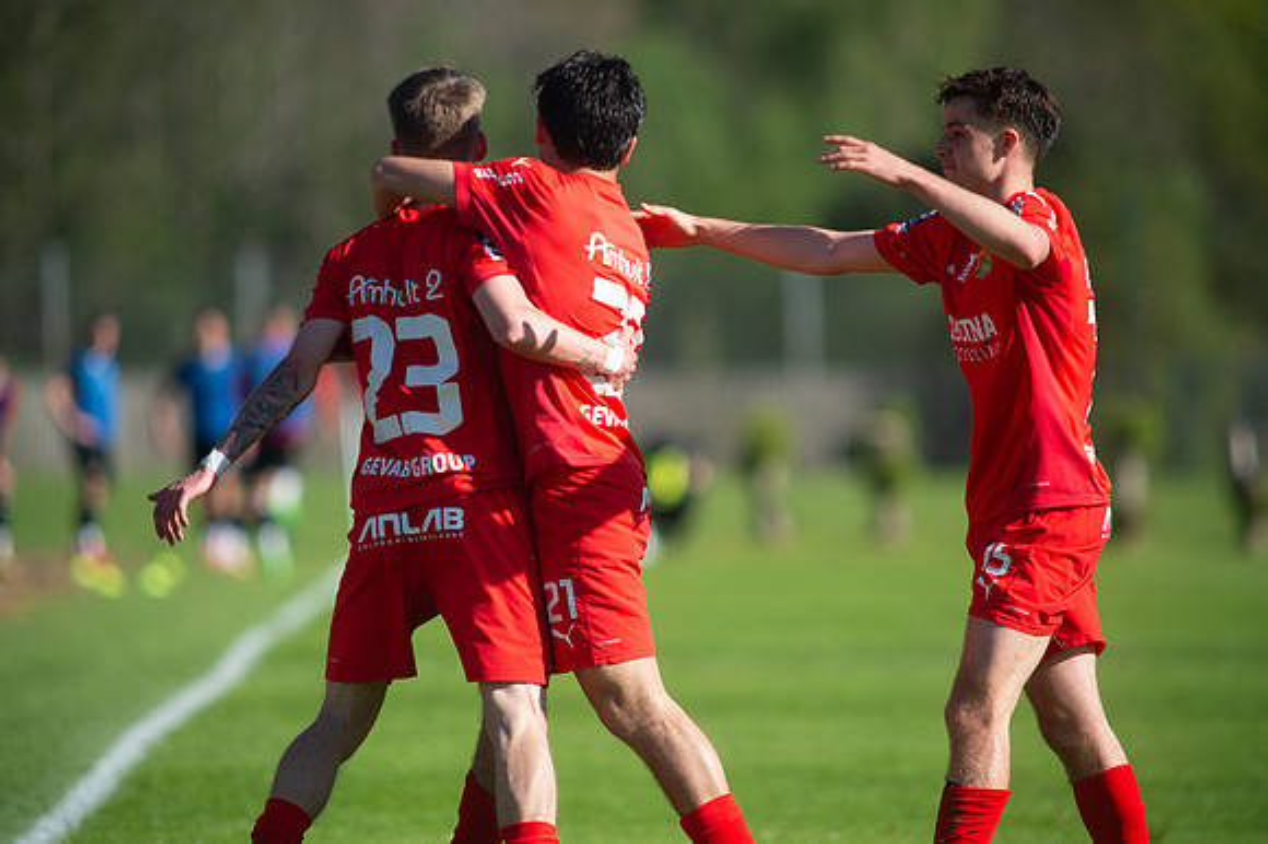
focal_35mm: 426
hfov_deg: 4.8
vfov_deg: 3.2
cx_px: 634
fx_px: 14986
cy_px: 422
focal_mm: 420
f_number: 4
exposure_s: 1/1600
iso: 220
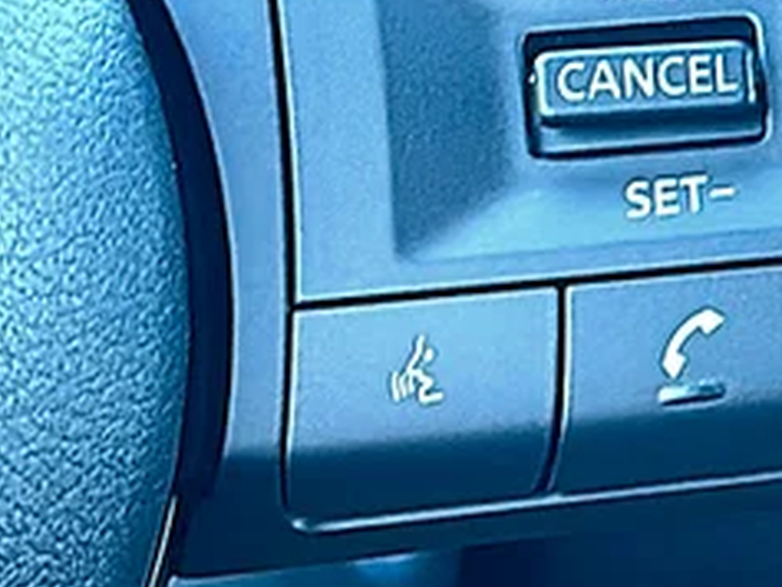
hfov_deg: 14.9
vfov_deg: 11.4
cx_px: 789
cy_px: 104
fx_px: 2938
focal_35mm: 130
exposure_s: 1/123
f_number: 1.78
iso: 100
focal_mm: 6.86
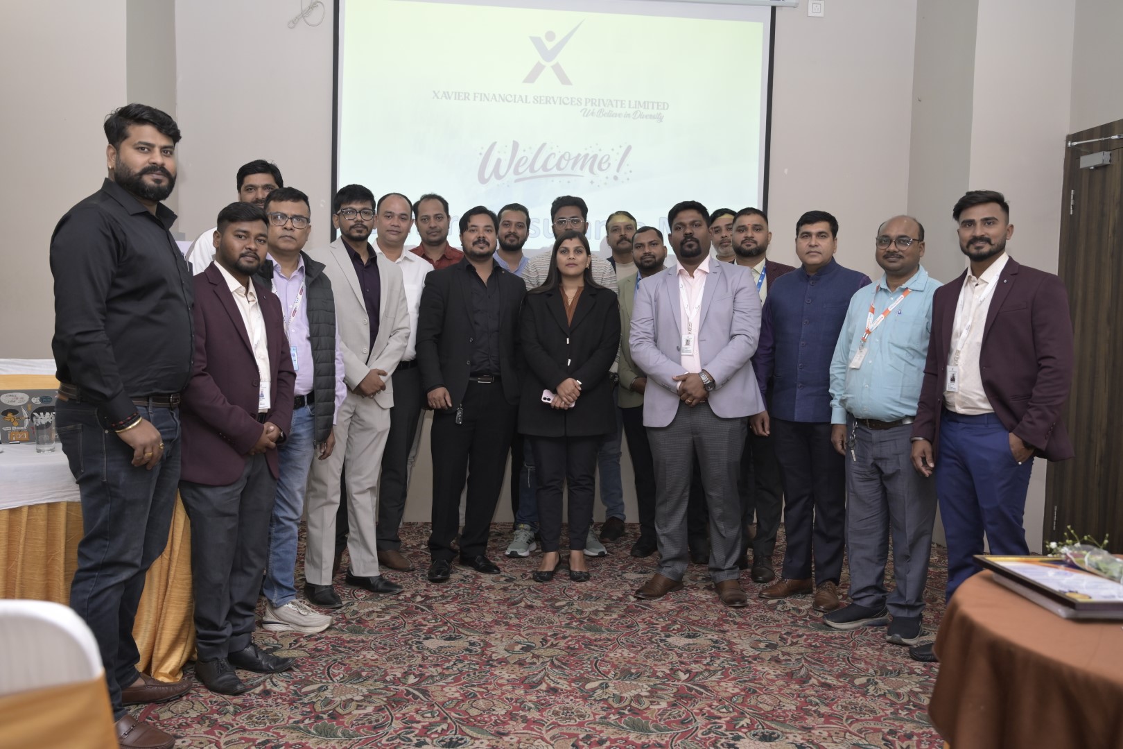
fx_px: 1029
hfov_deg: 57.2
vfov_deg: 40.0
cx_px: 562
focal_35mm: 33
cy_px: 374
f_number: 4.5
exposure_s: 1/160
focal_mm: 33
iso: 1250
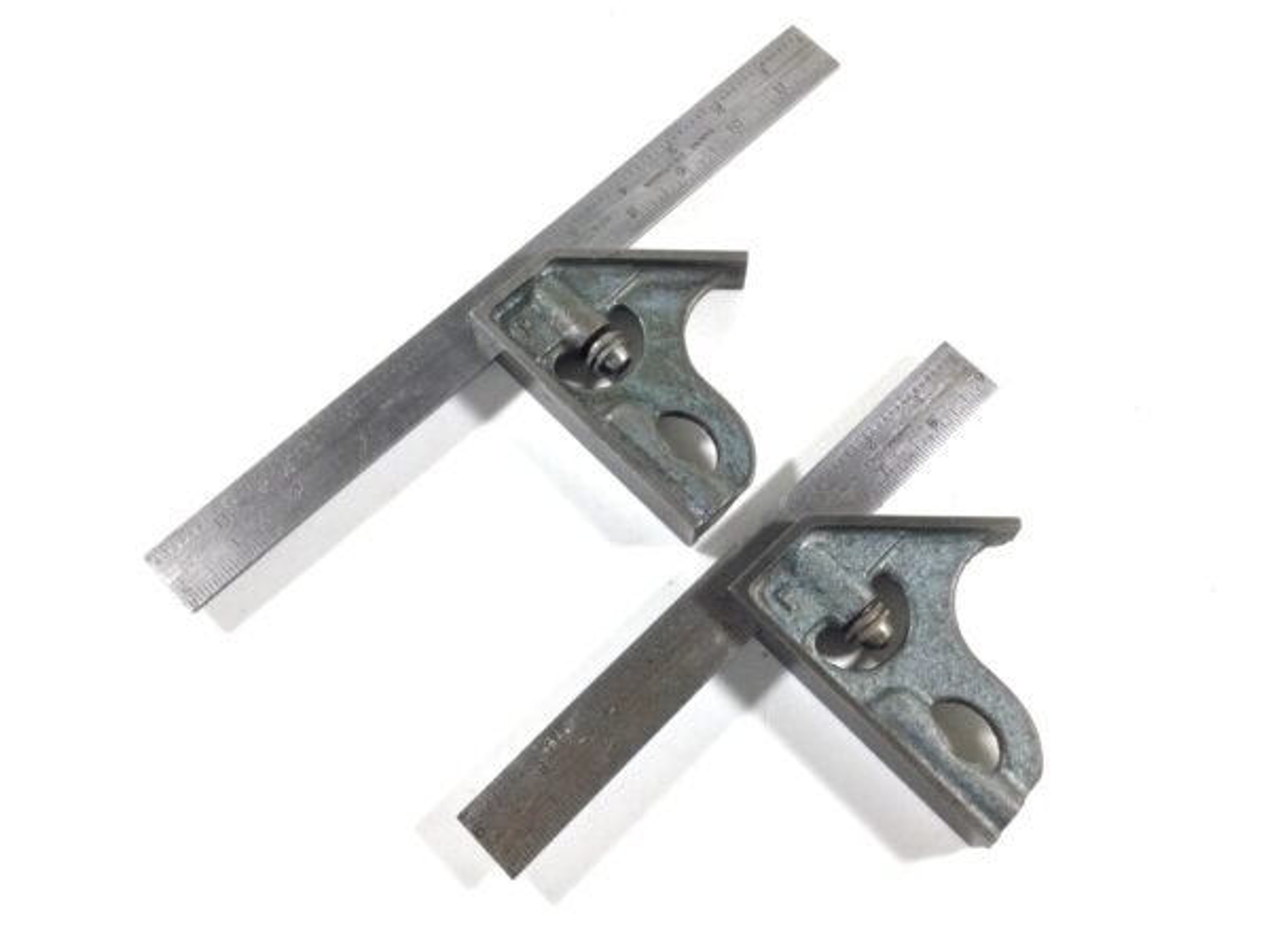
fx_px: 1137
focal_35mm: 31
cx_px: 635
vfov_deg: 45.4
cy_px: 476
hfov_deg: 58.4
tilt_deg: -71.2
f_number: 2.4
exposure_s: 1/100
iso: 40
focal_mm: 3.3
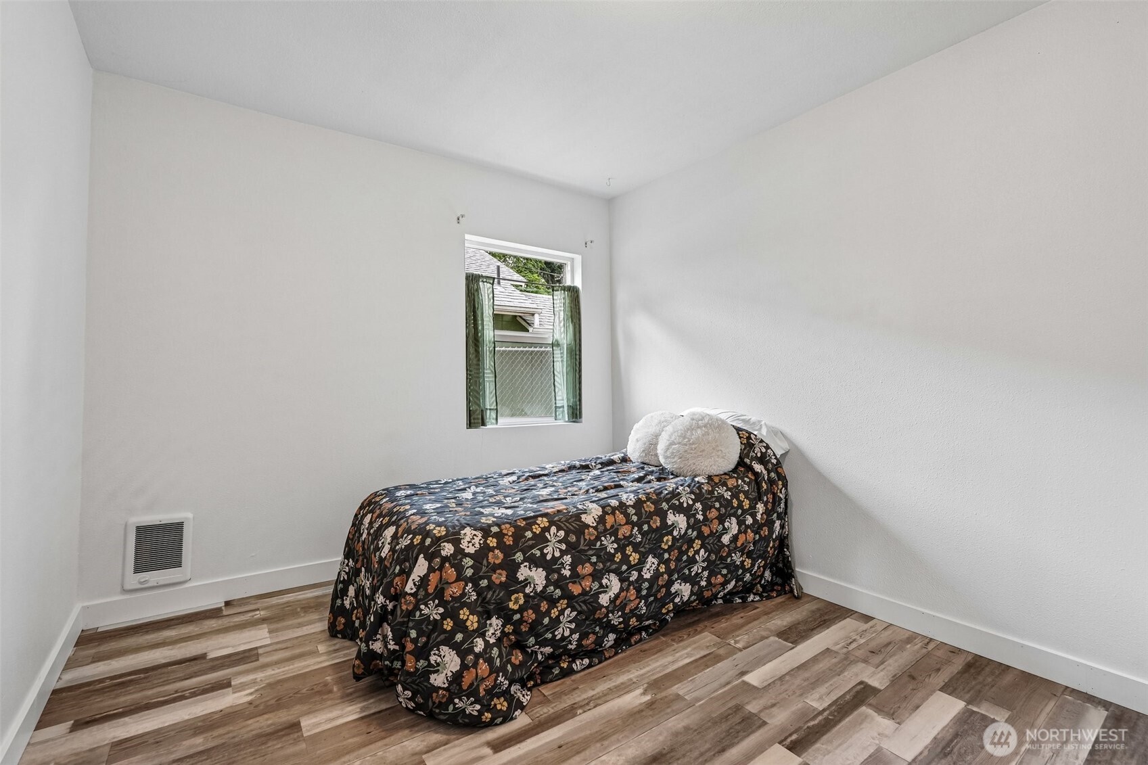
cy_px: 382
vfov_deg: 73.7
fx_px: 510
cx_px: 574
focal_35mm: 16
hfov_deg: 96.7
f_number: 8
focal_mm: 16
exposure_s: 1/20
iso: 400
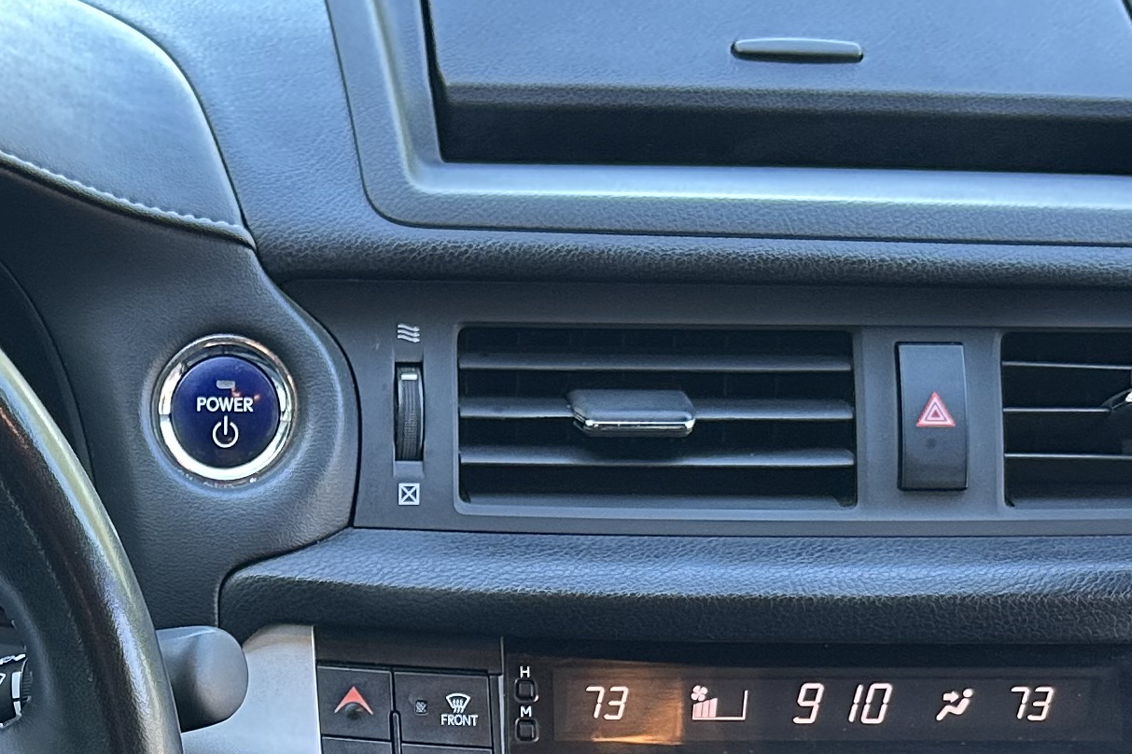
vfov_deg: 15.5
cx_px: 174
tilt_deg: -38.0
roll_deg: -3.4
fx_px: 2609
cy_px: 1032
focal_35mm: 83
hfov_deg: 24.0
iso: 250
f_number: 1.78
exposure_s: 1/93
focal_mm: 6.86
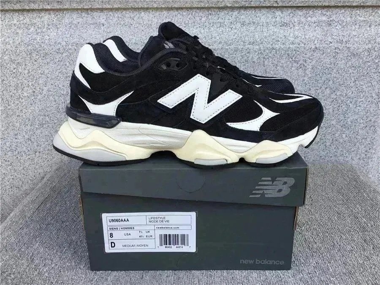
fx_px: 340
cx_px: 190
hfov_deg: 58.4
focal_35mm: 31
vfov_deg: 45.4
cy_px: 142
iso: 25
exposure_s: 1/242
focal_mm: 3.3
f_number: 2.4
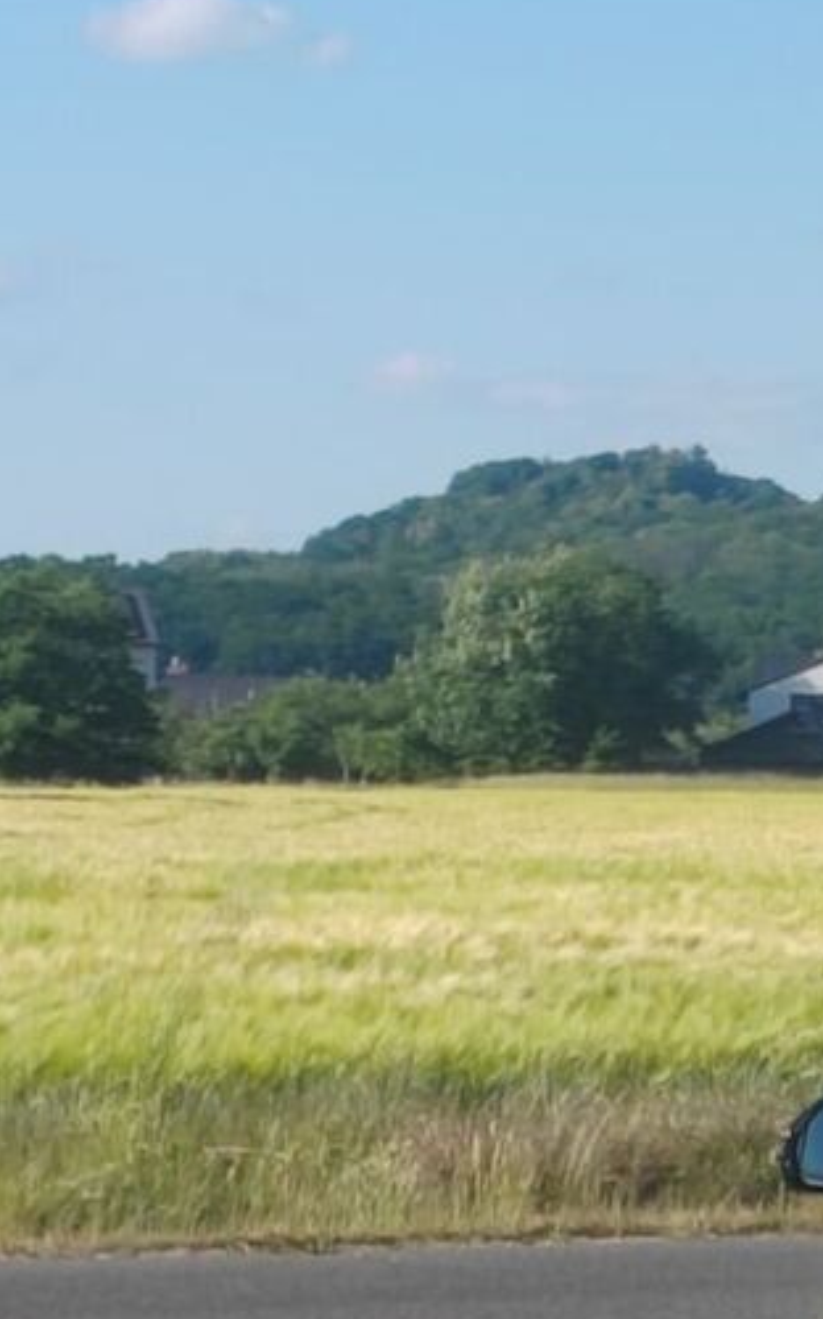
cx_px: 1599
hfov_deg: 5.8
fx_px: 7904
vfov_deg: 9.5
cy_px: 1269
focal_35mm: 220
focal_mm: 5.52
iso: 100
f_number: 1.9
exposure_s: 1/920
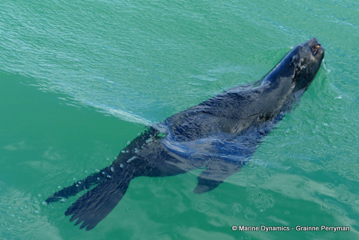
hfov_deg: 31.9
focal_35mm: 63
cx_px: 180
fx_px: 629
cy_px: 120
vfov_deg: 21.6
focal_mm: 22.94
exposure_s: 1/200
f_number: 3.6
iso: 125
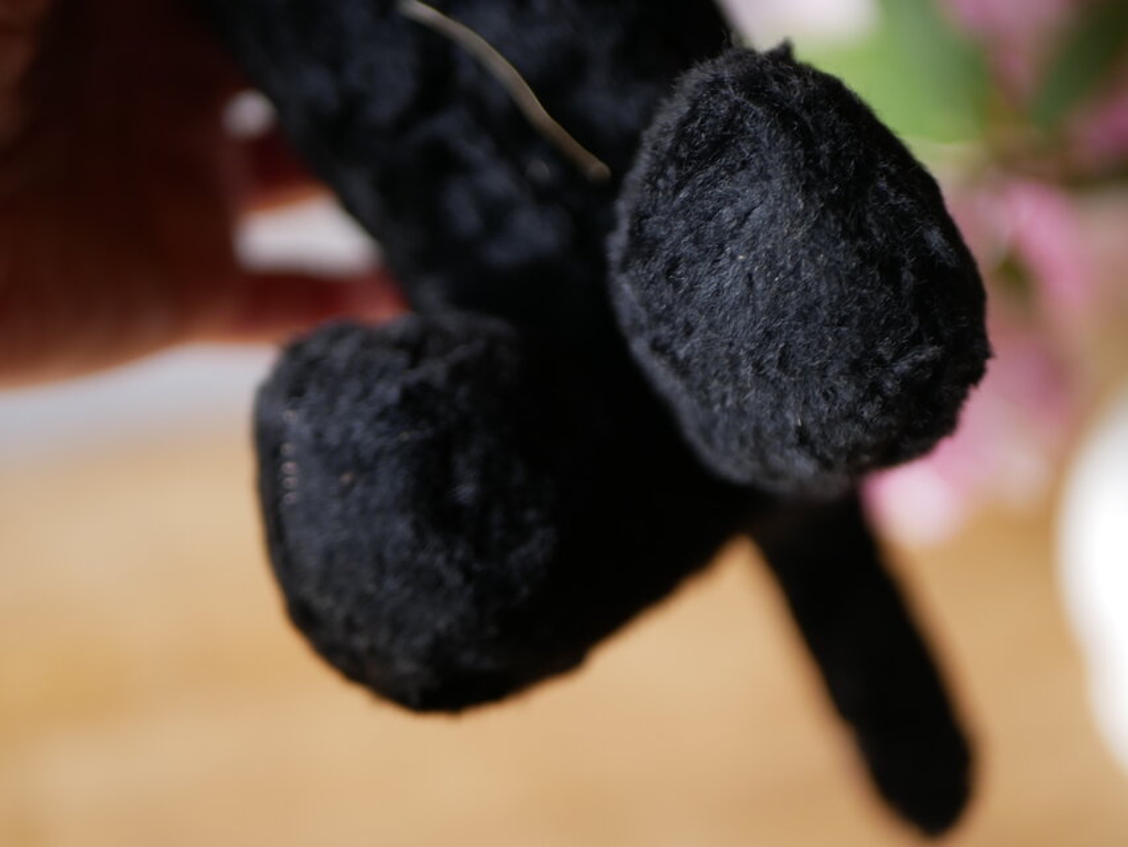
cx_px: 564
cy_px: 424
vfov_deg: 29.1
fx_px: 1630
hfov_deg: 38.2
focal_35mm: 50
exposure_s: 1/125
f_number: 1.7
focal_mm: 25
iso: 320
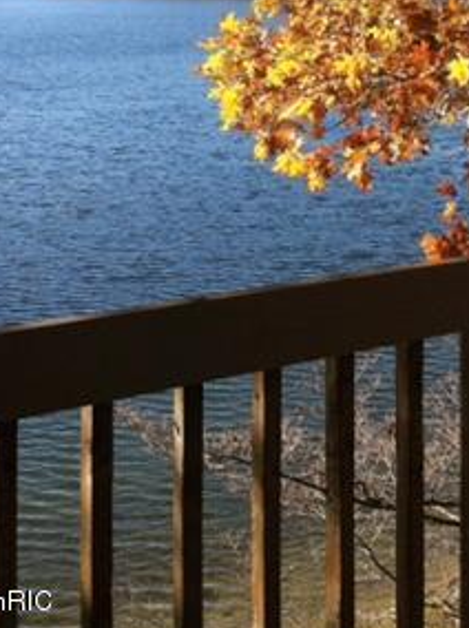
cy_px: -53
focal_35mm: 79
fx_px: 1431
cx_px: 376
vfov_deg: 23.3
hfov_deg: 18.4
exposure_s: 1/682
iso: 80
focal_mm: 3.85
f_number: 2.8
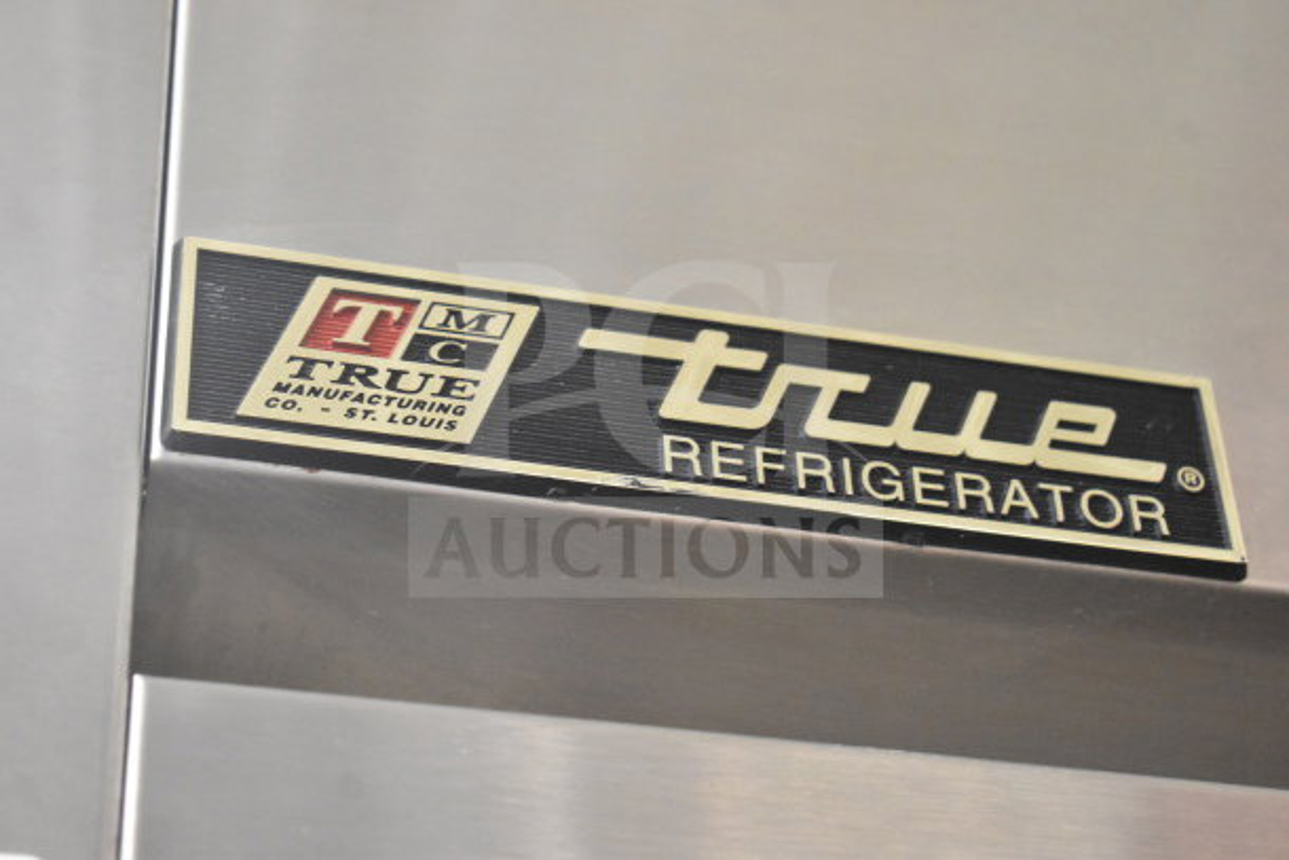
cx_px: 644
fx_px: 2954
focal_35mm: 82
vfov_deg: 16.6
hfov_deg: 24.6
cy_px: 430
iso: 8000
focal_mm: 55
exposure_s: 1/100
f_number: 5.6
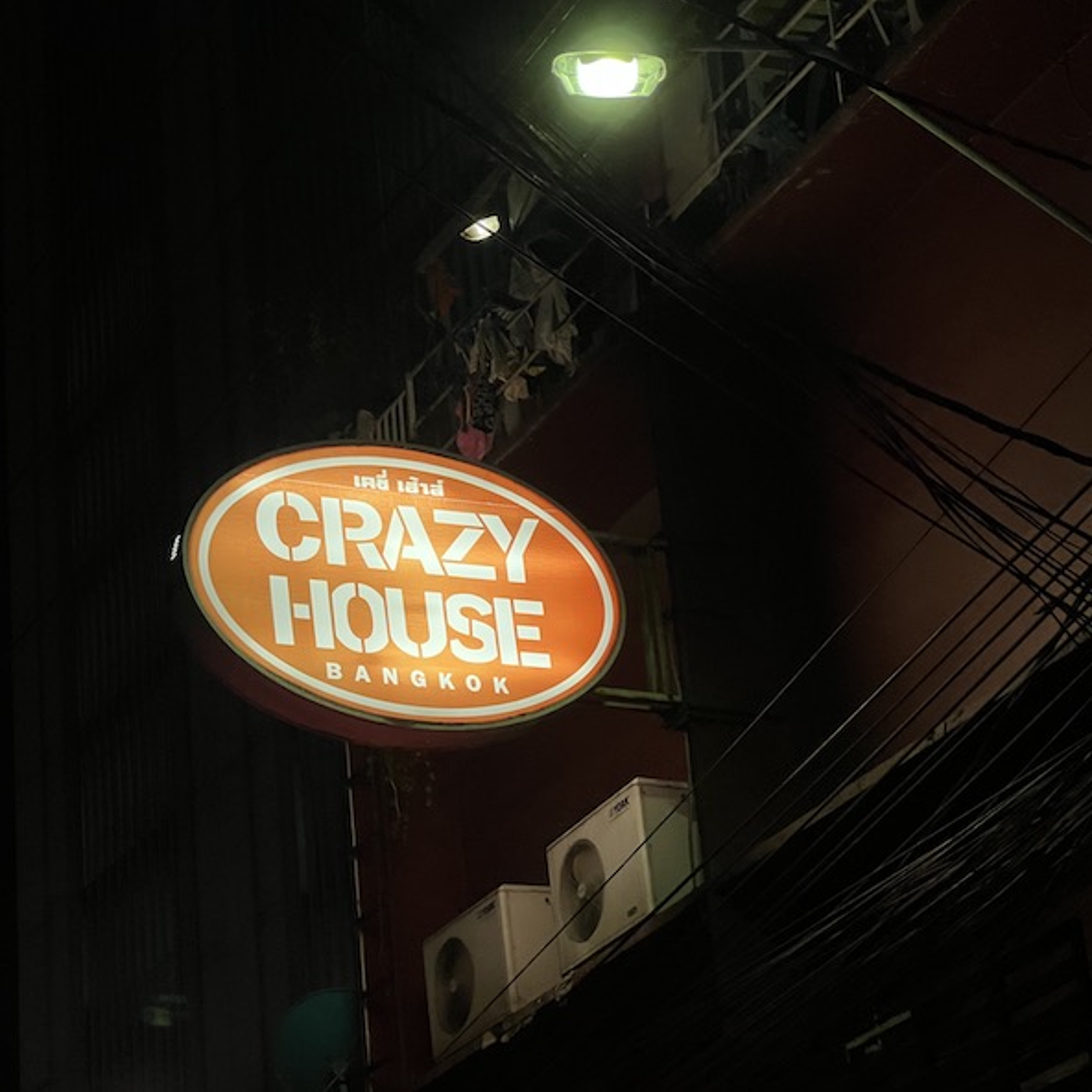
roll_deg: +4.0
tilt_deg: +24.5
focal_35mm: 92
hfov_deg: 18.8
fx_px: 3284
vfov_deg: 18.9
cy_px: 546
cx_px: 395
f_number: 2.8
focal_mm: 9
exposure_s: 1/50
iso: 250
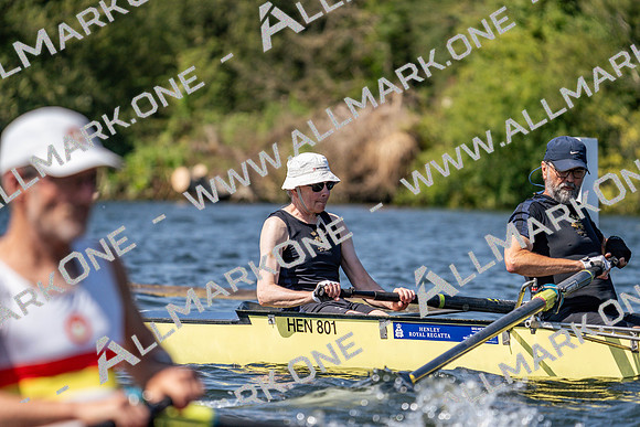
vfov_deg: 4.1
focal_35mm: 335
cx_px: 320
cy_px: 214
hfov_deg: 6.2
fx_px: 5957
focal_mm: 335
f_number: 6.3
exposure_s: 1/2000
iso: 250
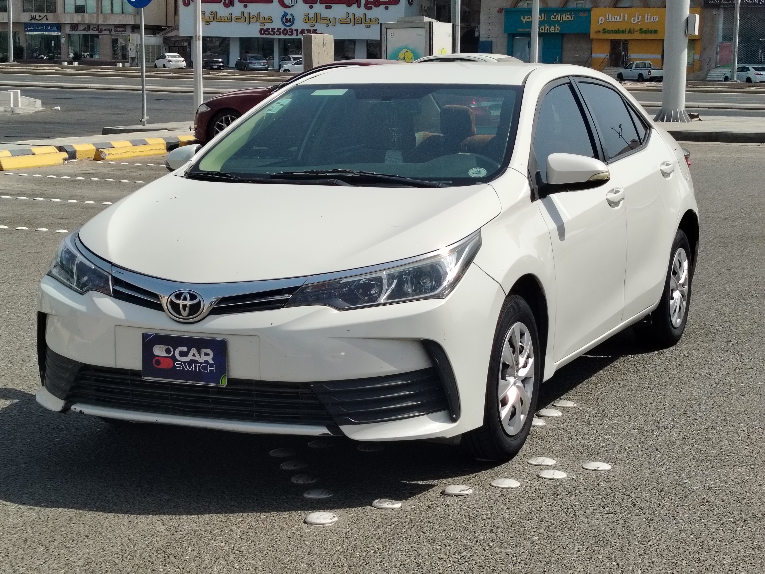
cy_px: 287
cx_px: 382
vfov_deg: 20.7
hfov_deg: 27.4
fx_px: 1569
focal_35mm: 71
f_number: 1.75
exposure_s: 1/1183
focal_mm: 5.25
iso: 100
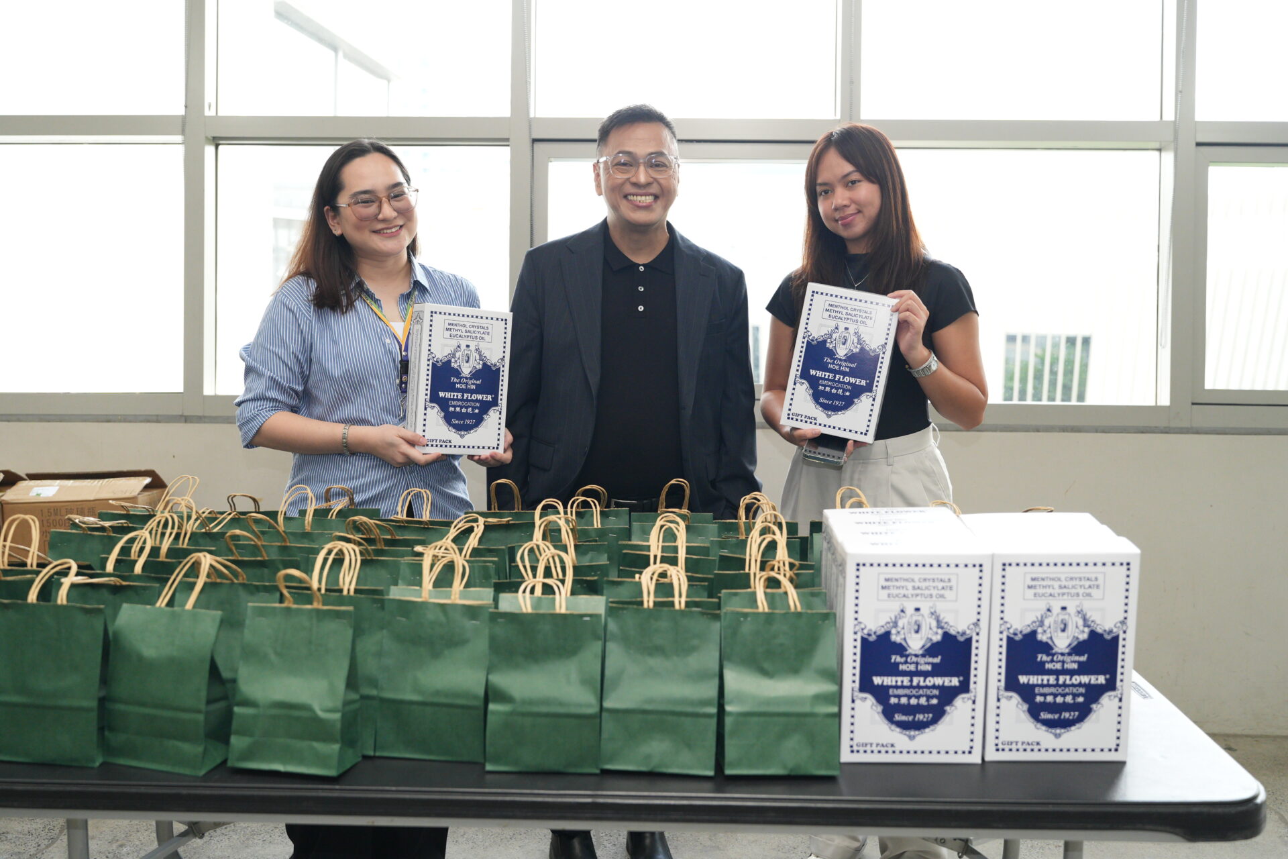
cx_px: 644
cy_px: 430
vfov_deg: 40.0
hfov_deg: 57.2
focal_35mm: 33
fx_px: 1181
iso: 1600
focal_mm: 33
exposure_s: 1/200
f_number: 2.8
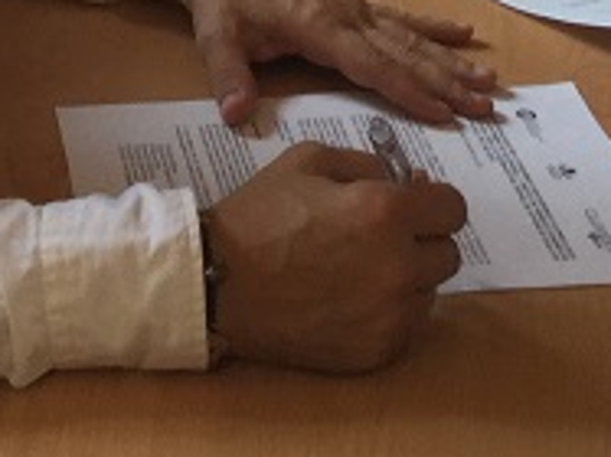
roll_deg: -1.4
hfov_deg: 13.1
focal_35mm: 149
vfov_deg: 9.1
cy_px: -557
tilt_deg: -15.9
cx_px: 0
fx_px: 2628
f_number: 2.4
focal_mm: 3.3
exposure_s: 1/50
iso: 32
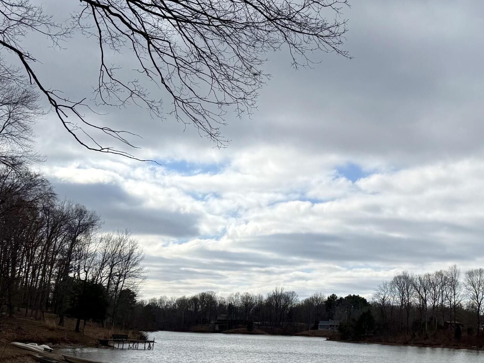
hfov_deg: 35.8
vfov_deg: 28.2
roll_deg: -2.0
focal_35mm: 51
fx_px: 713
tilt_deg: +6.6
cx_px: 412
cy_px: 261
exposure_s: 1/7353
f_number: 1.78
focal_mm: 6.76
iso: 80
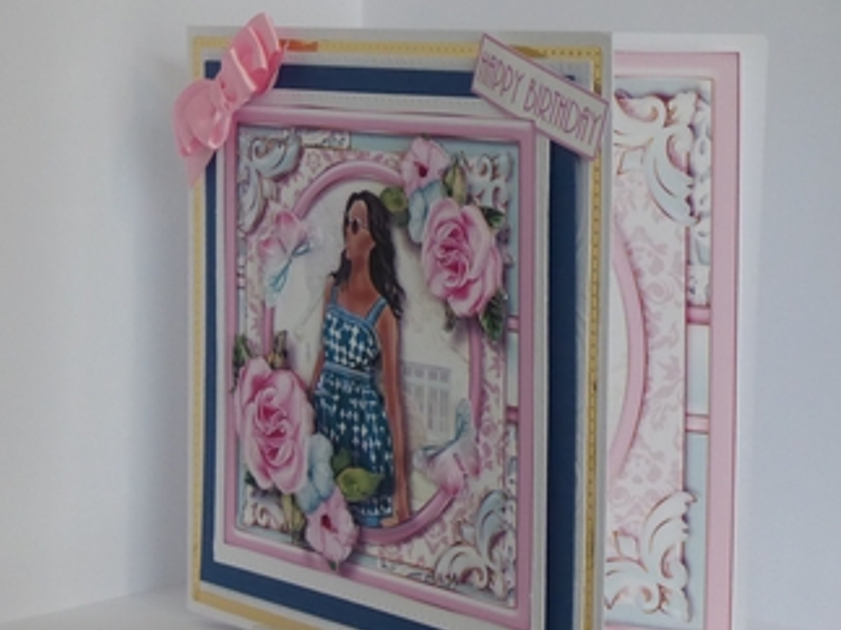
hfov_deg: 20.4
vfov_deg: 15.4
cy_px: 324
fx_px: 2331
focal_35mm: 96
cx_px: 417
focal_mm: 11.7
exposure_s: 1/80
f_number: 4.4
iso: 800
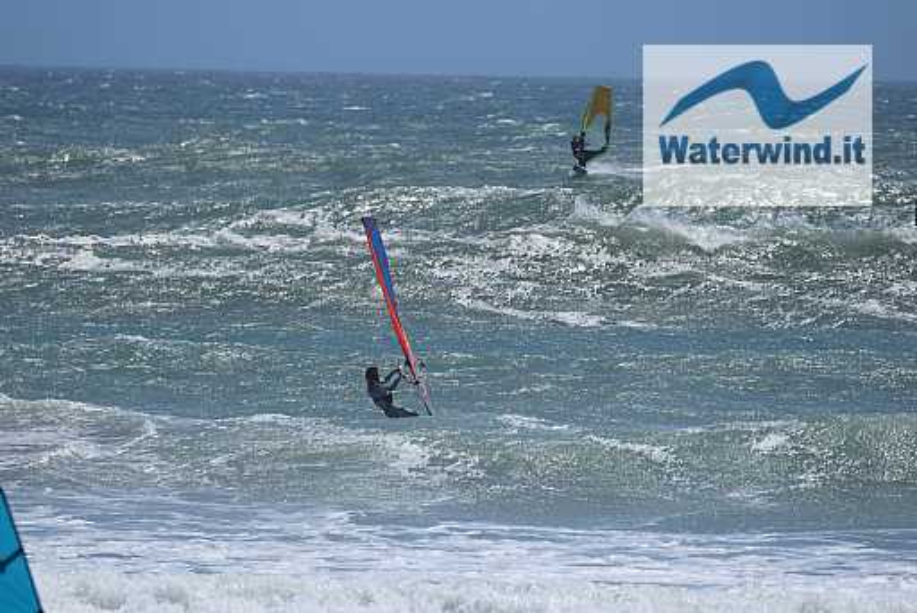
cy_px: 306
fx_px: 11468
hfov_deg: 4.6
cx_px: 458
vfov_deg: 3.1
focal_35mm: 450
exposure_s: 1/640
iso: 200
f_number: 6.3
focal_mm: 300
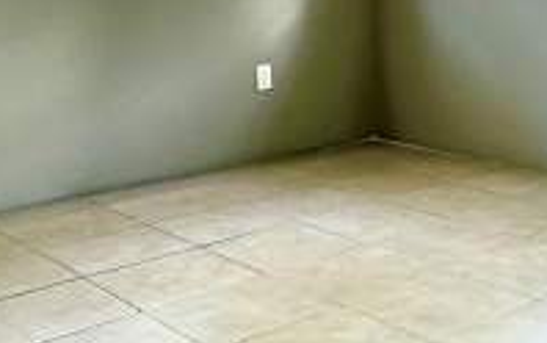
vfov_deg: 20.1
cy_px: -86
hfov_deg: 31.9
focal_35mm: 60
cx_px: 517
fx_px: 895
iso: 250
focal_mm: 2.22
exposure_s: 1/60
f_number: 2.2
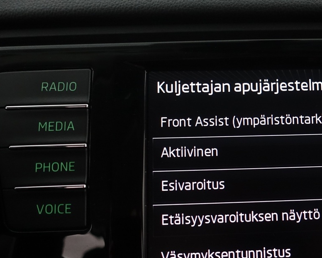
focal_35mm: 47
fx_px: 448
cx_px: 298
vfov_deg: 31.6
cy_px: 191
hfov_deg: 36.7
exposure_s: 1/50
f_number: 2.5
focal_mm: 8.8
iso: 1000
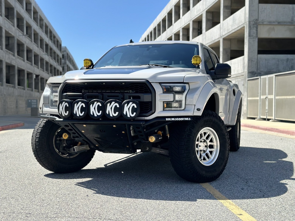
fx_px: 409
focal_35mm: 48
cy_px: 110
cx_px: 148
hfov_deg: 39.7
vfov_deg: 30.3
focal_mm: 6.86
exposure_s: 1/4184
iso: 100
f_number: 1.78
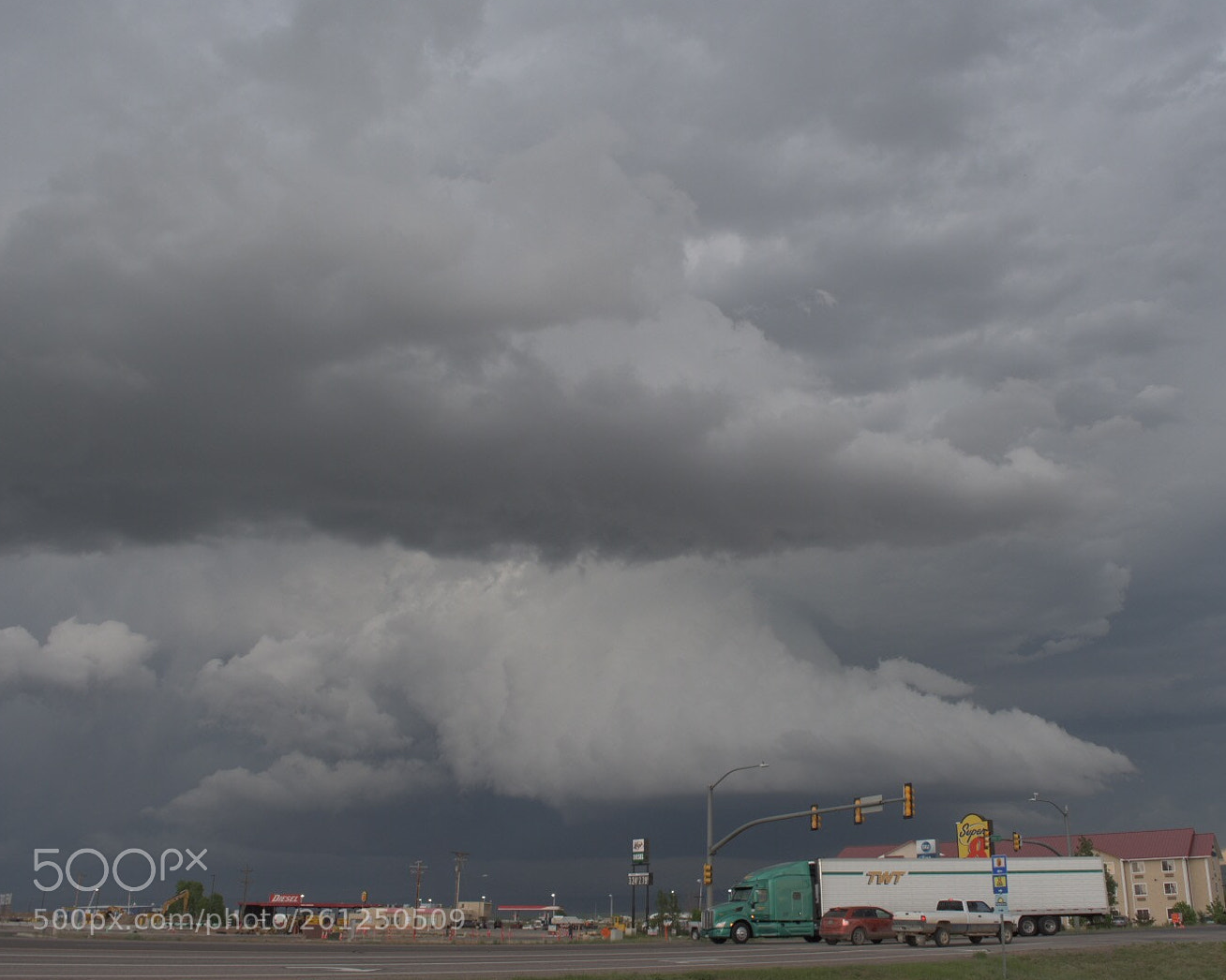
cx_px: 725
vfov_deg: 47.1
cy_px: 493
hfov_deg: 56.8
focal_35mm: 31
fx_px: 1125
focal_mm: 18
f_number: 7.1
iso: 100
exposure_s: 1/100
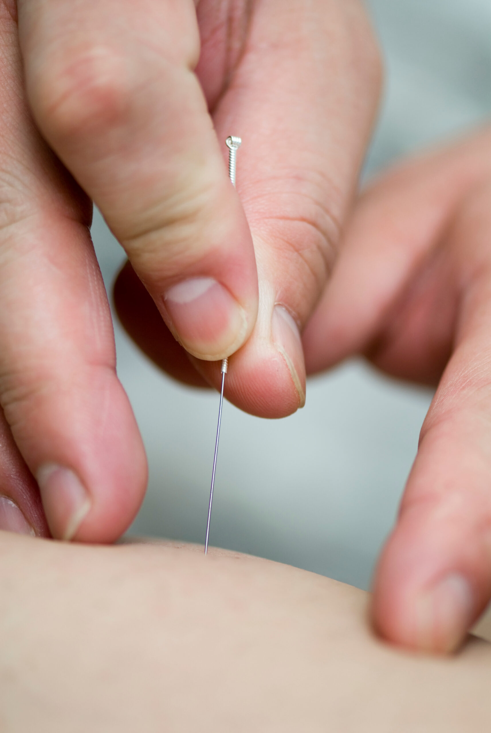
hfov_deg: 8.7
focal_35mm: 158
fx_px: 3212
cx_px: 246
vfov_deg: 13.0
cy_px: 366
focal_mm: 105
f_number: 3.2
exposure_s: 1/100
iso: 100
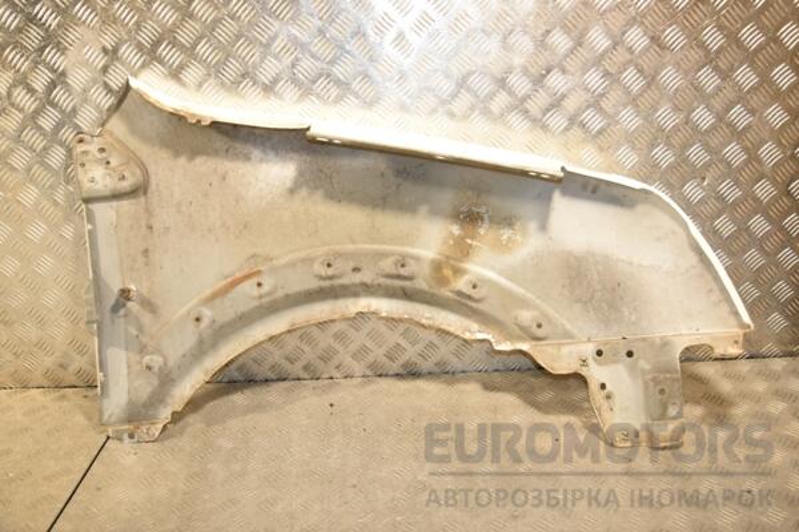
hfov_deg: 59.5
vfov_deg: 41.7
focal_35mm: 32
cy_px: 266
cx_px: 400
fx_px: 699
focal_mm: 21
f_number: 5
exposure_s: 1/200
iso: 800
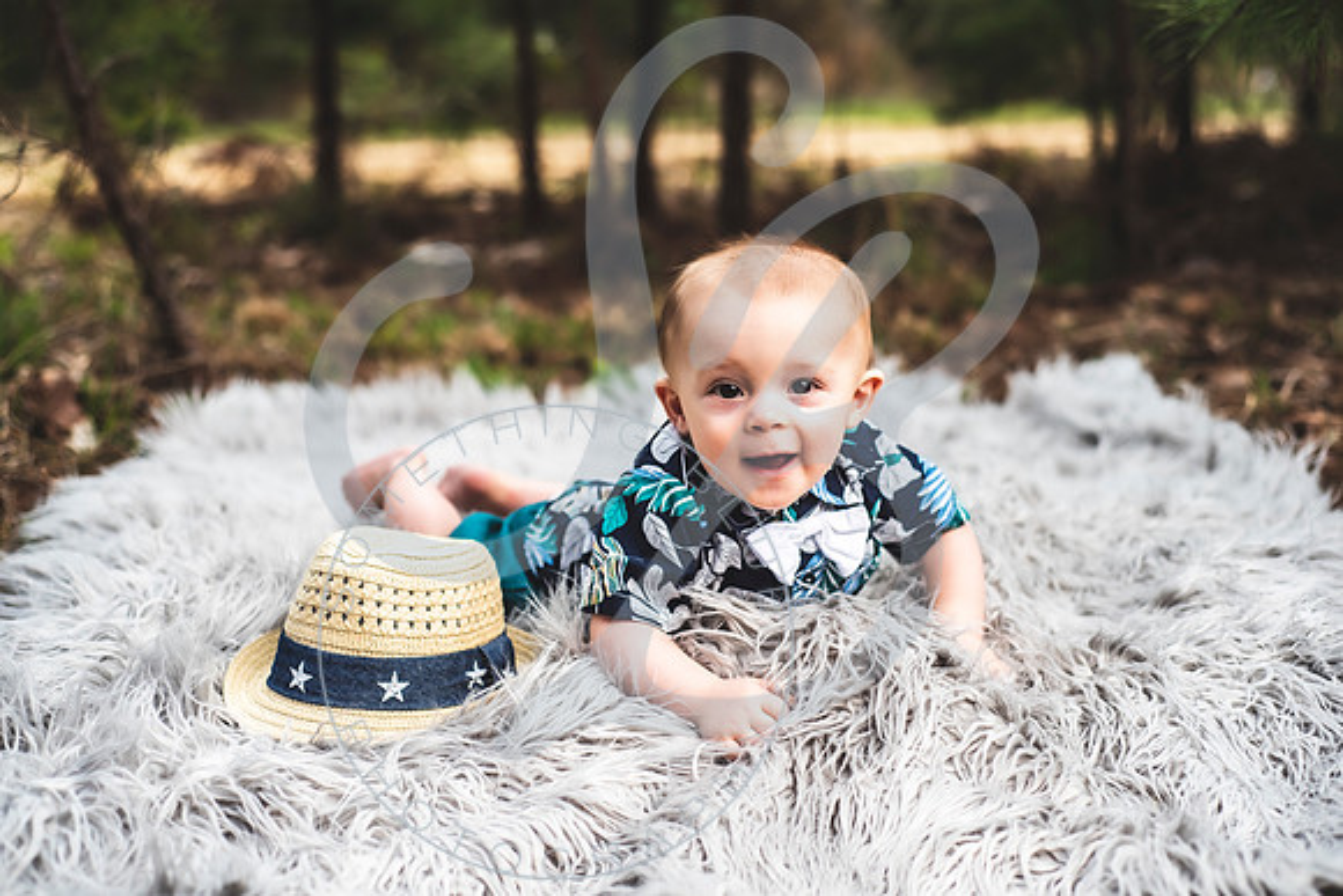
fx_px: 1866
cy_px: 448
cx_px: 672
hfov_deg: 39.6
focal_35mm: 50
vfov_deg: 27.0
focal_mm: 50
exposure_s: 1/1600
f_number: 2.8
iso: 100
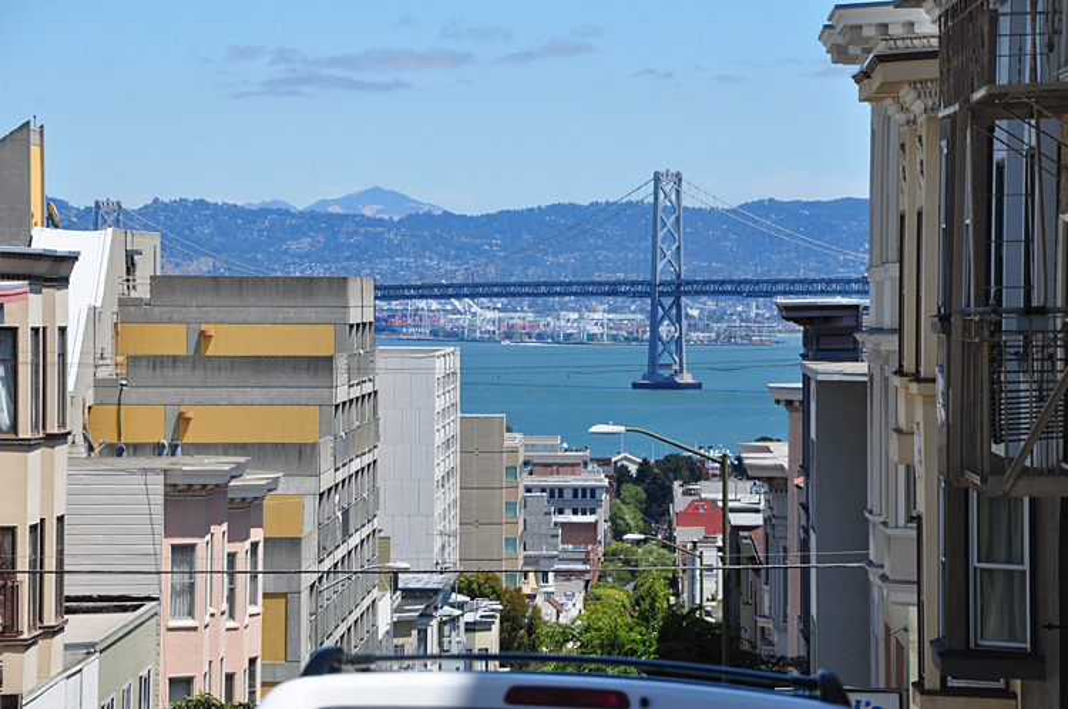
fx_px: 4666
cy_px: 354
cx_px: 534
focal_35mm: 158
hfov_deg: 13.1
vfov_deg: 8.7
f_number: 11
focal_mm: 105
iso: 200
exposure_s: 1/320
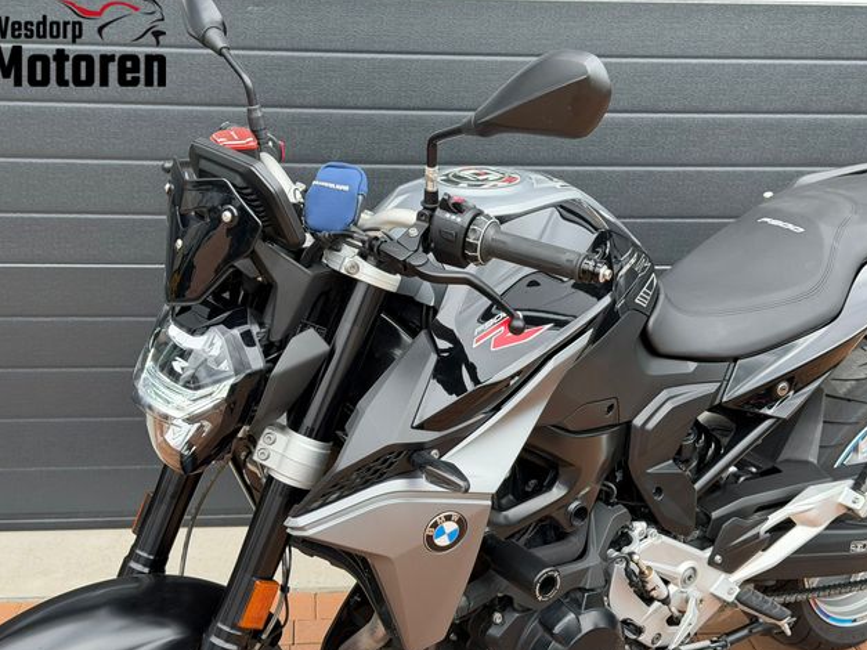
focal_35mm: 49
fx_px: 1227
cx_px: 431
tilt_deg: -15.9
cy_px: 326
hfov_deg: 38.9
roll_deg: -0.8
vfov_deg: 29.7
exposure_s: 1/1513
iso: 100
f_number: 1.78
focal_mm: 6.76
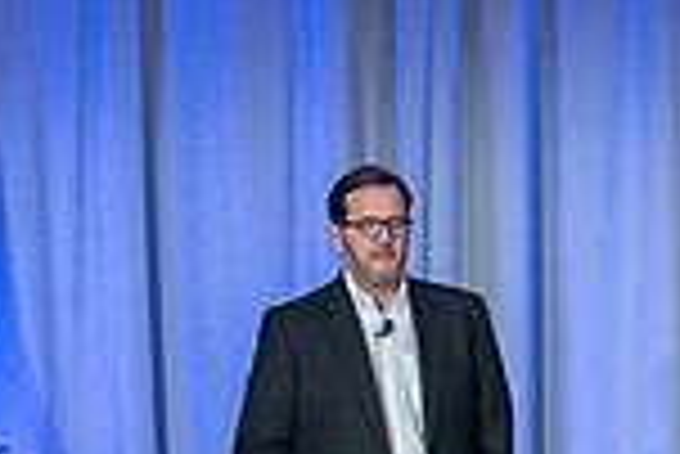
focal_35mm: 327
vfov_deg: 4.2
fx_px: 6182
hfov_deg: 6.3
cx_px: 866
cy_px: 462
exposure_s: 1/200
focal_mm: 70
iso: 1600
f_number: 4
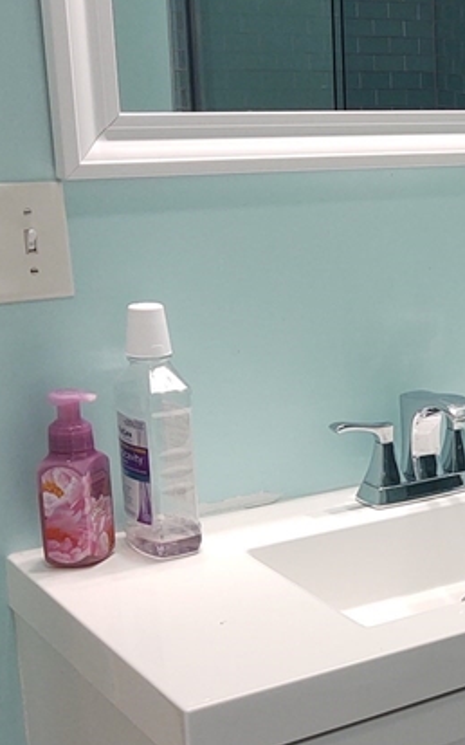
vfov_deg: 28.9
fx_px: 1440
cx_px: 719
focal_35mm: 71
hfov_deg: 16.5
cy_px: 424
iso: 102
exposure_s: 1/120
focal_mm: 4.75
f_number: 1.7
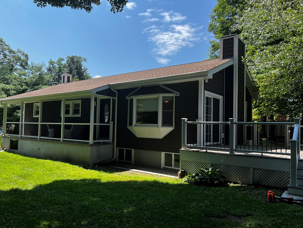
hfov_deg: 65.3
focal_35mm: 27
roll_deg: -1.2
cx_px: 146
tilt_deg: +1.7
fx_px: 236
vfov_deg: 51.4
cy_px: 115
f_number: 1.5
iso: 50
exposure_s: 1/2353
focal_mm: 5.7
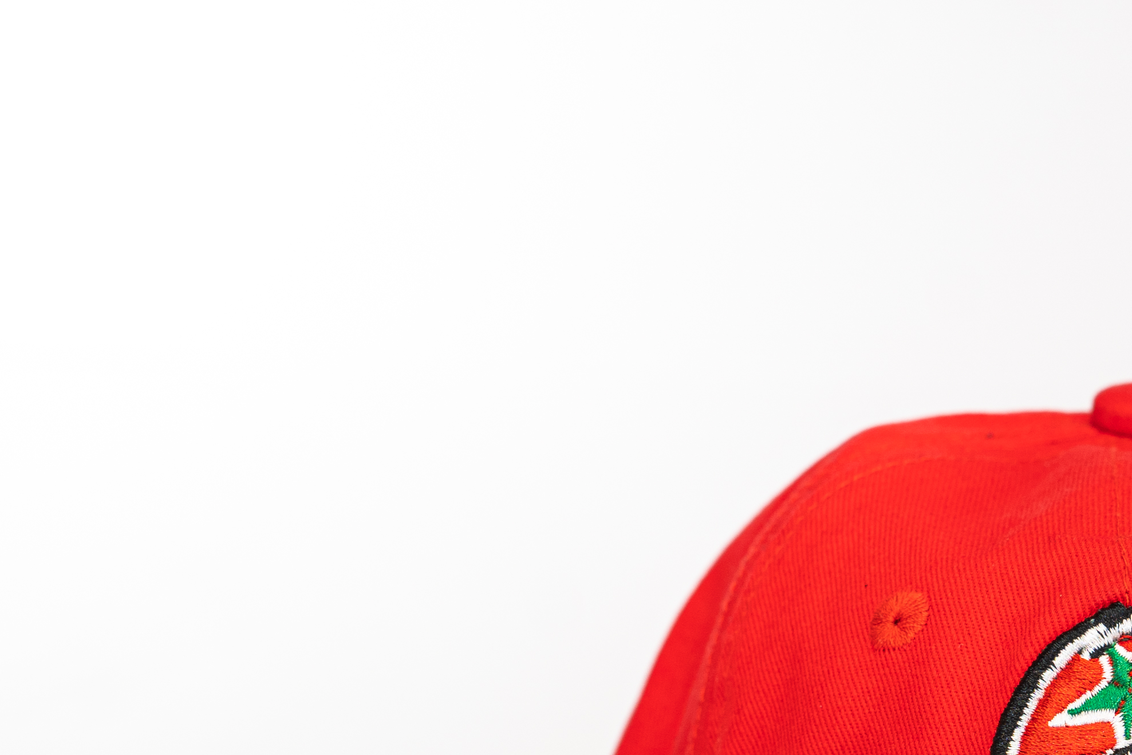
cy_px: 683
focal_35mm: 258
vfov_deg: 5.3
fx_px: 8112
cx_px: 1319
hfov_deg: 7.9
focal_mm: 85
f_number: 5
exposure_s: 1/200
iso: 160
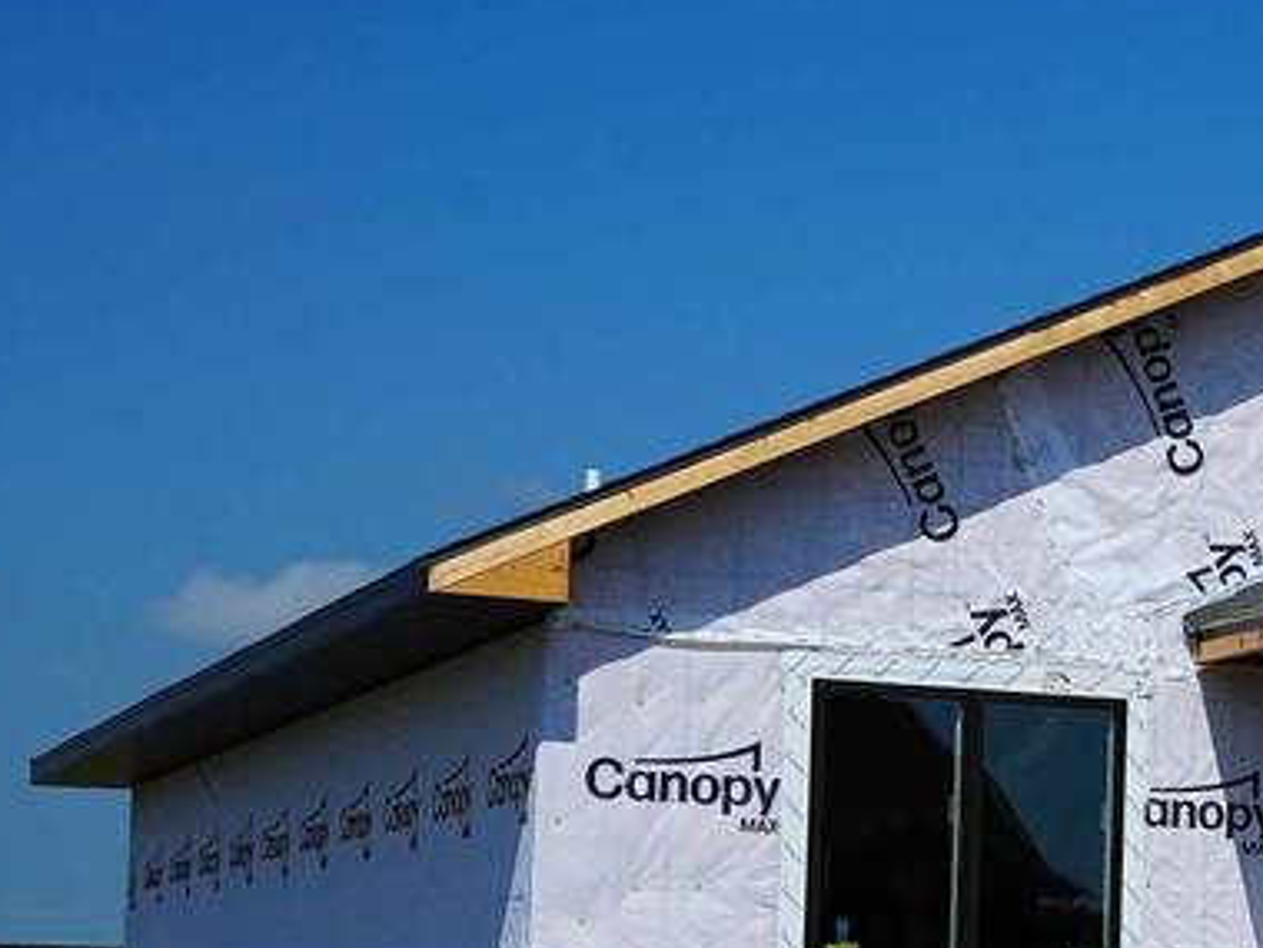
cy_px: 843
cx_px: 1924
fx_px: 3904
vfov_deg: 13.7
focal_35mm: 107
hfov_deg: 16.6
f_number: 8
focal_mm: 33
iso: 400
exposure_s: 1/2000
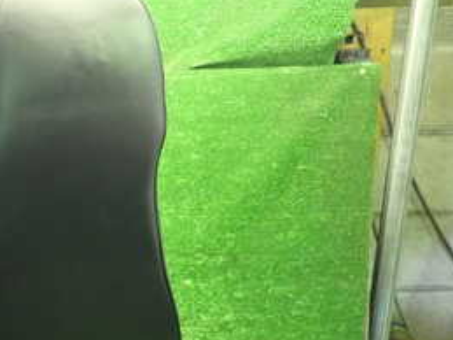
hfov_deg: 30.7
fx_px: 759
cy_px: 263
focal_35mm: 58
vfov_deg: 24.9
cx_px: -9
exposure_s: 1/30
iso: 500
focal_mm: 4.5
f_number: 2
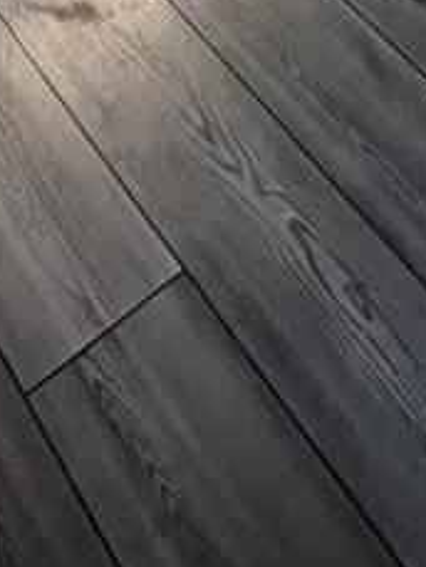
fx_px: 1115
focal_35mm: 68
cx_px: 285
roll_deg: -3.1
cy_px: -711
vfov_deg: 16.4
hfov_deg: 21.6
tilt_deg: -12.1
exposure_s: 1/60
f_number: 1.8
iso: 200
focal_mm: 1.57
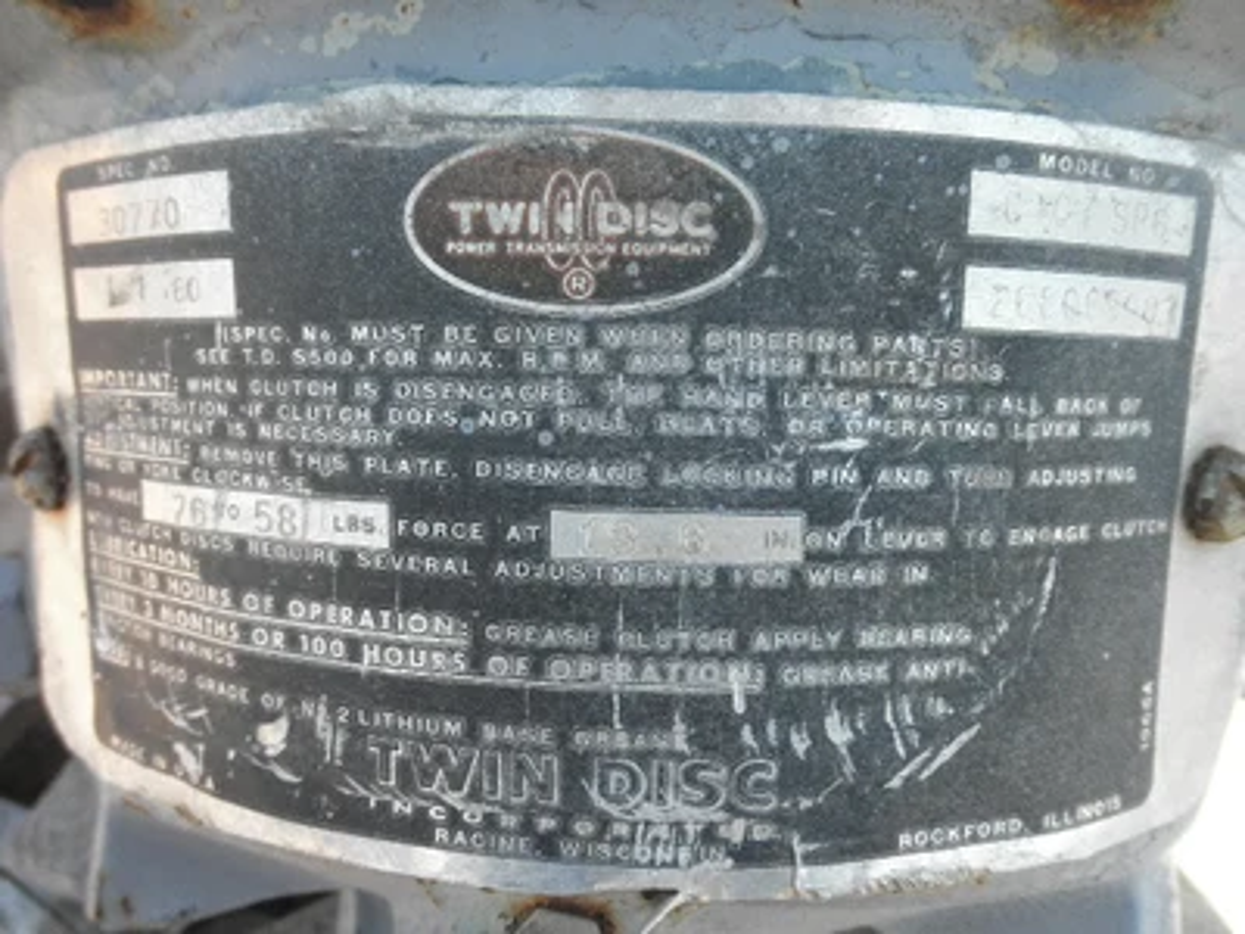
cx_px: 622
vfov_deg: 49.7
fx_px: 1007
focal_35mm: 28
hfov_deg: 63.4
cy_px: 467
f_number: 3
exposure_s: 1/80
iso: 64
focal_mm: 5
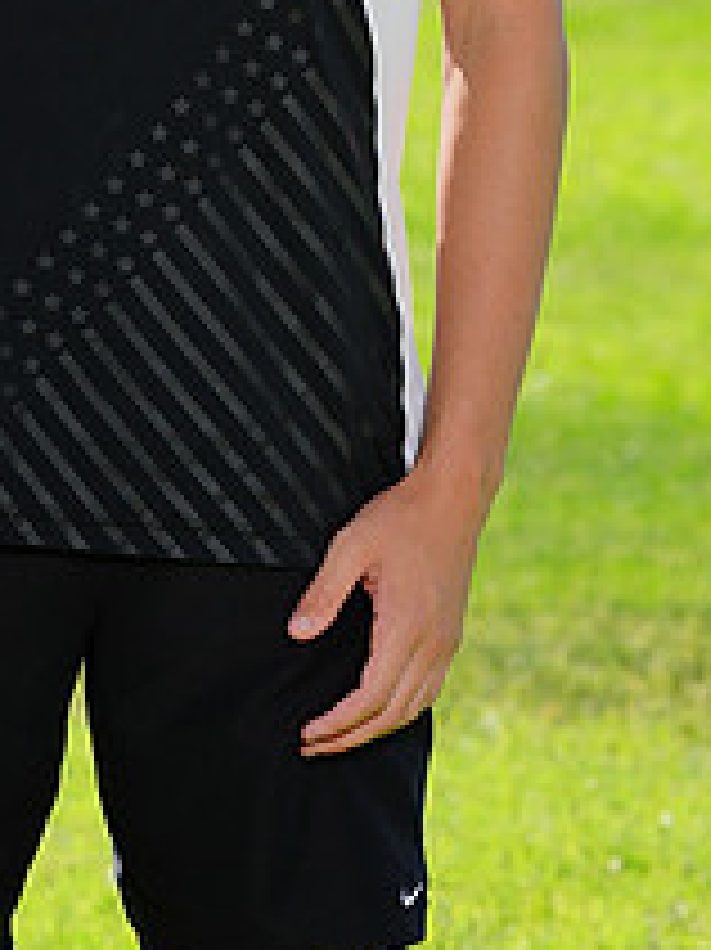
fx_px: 16558
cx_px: 135
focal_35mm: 604
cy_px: -275
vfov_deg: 3.3
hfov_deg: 2.5
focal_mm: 229
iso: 200
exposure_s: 1/200
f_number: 11
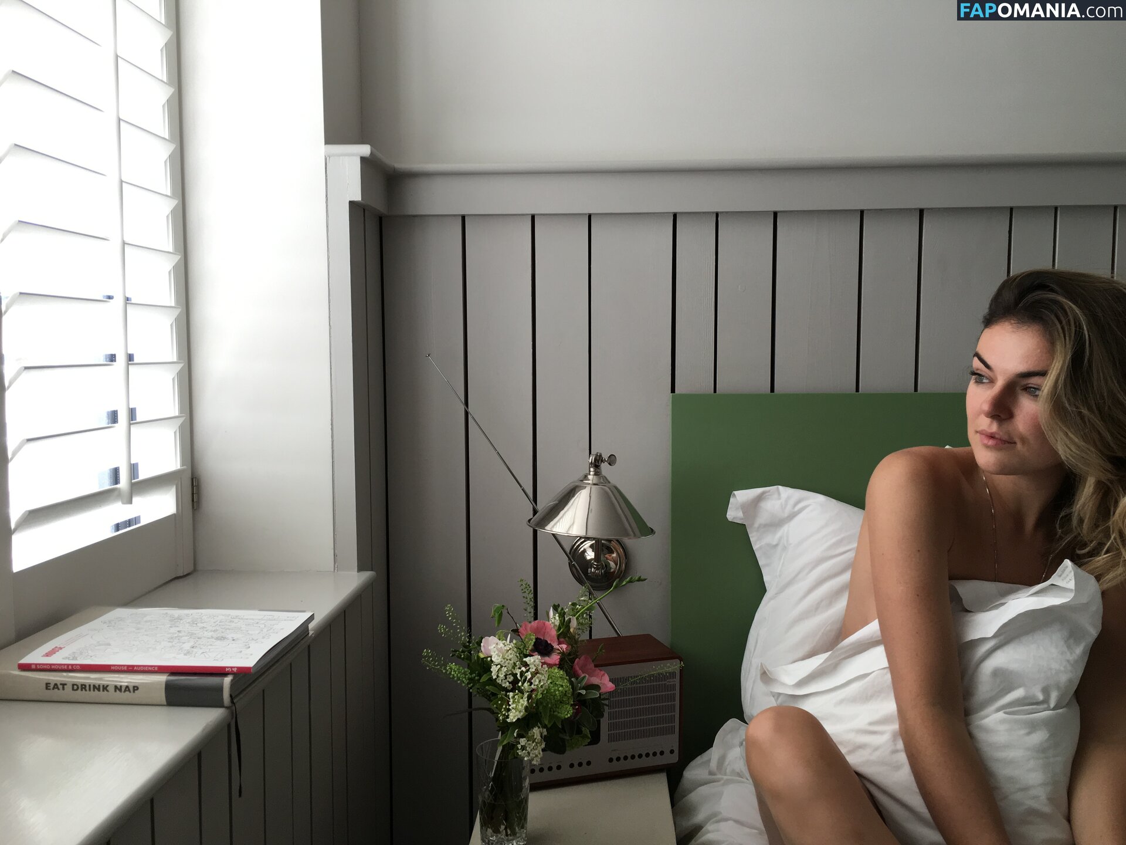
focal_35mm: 29
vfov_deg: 48.2
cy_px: 422
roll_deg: +0.9
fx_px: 943
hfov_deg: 61.7
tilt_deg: -4.5
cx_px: 563
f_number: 2.2
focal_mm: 4.15
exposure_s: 1/100
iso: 40
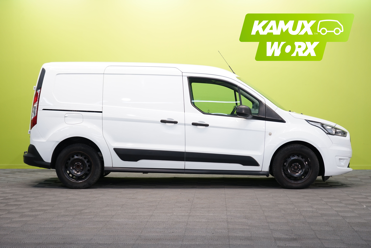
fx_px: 701
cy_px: 124
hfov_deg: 29.7
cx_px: 186
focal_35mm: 68
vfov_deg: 20.0
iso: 400
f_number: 5.6
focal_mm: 68
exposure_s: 1/25
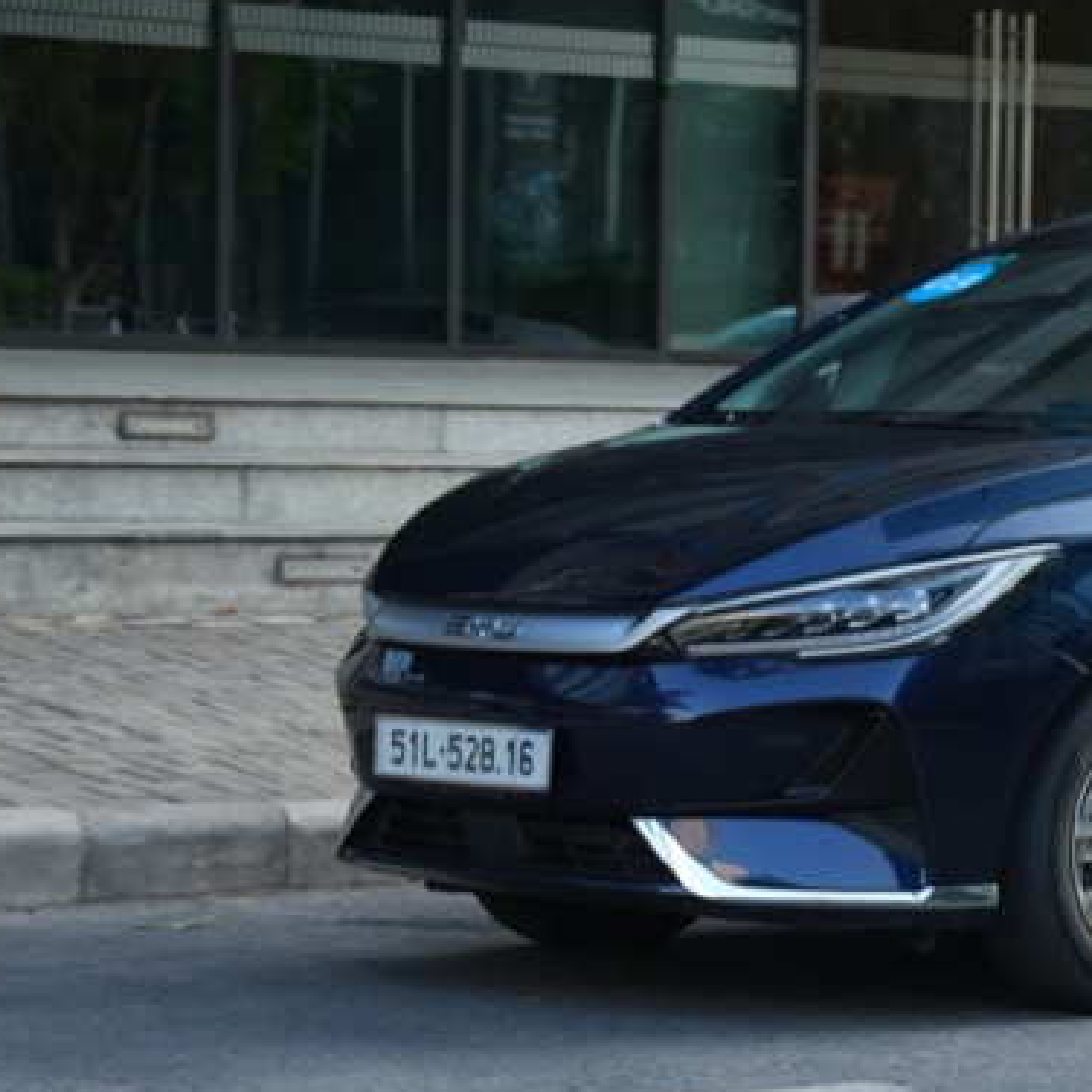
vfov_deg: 11.8
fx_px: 5282
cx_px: 1028
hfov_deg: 11.7
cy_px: 488
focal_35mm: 148
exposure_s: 1/200
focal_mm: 64
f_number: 5
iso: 500
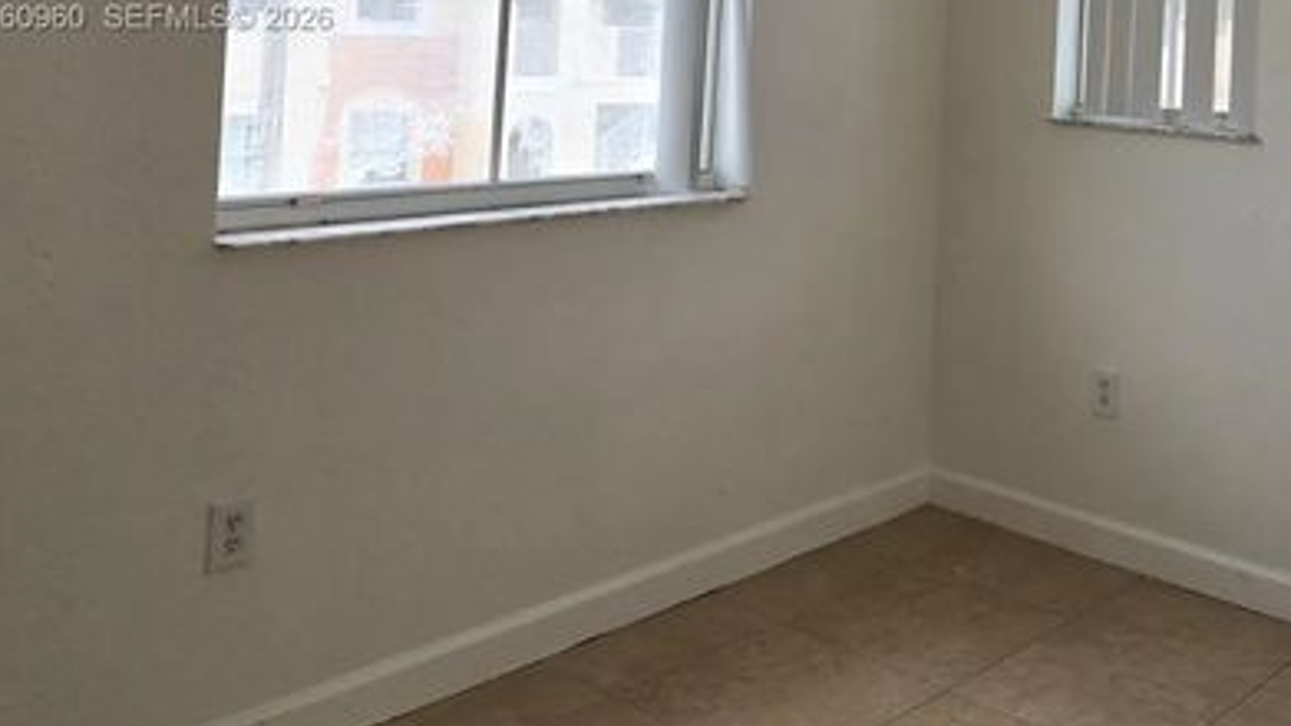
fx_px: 1404
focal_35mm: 41
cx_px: 977
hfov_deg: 47.4
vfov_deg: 27.5
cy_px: 20
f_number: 1.8
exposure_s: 1/241
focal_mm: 5.4
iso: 25
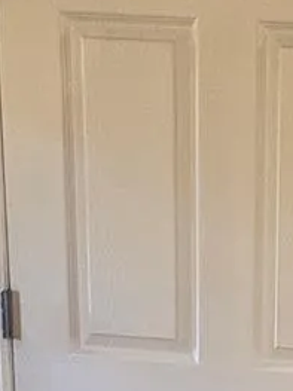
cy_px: 305
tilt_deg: -9.2
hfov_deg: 19.6
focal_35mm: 64
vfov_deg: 29.7
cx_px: 451
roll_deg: -3.5
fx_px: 723
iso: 800
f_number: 2.2
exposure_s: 1/60
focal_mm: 2.22
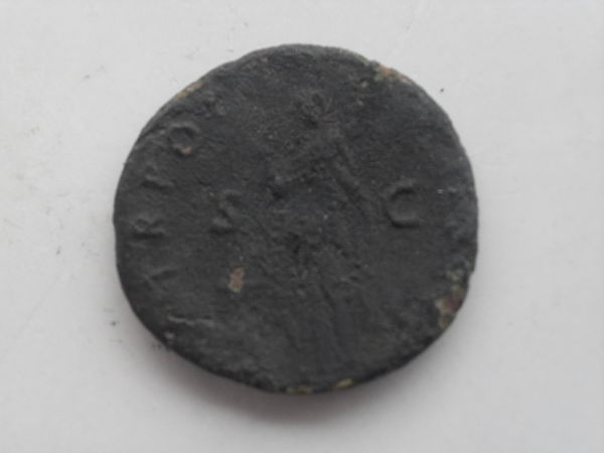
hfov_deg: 36.2
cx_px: 302
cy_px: 226
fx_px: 925
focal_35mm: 53
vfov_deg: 27.5
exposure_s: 1/60
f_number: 3.4
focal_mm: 8.4
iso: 200
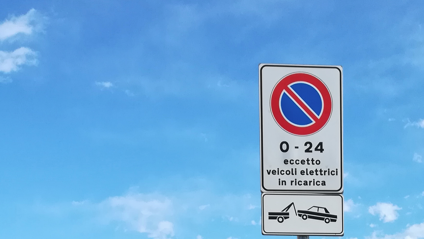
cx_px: 349
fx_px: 720
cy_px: 411
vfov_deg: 16.3
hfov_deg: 31.8
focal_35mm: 64
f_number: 2.2
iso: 50
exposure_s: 1/748
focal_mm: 3.83
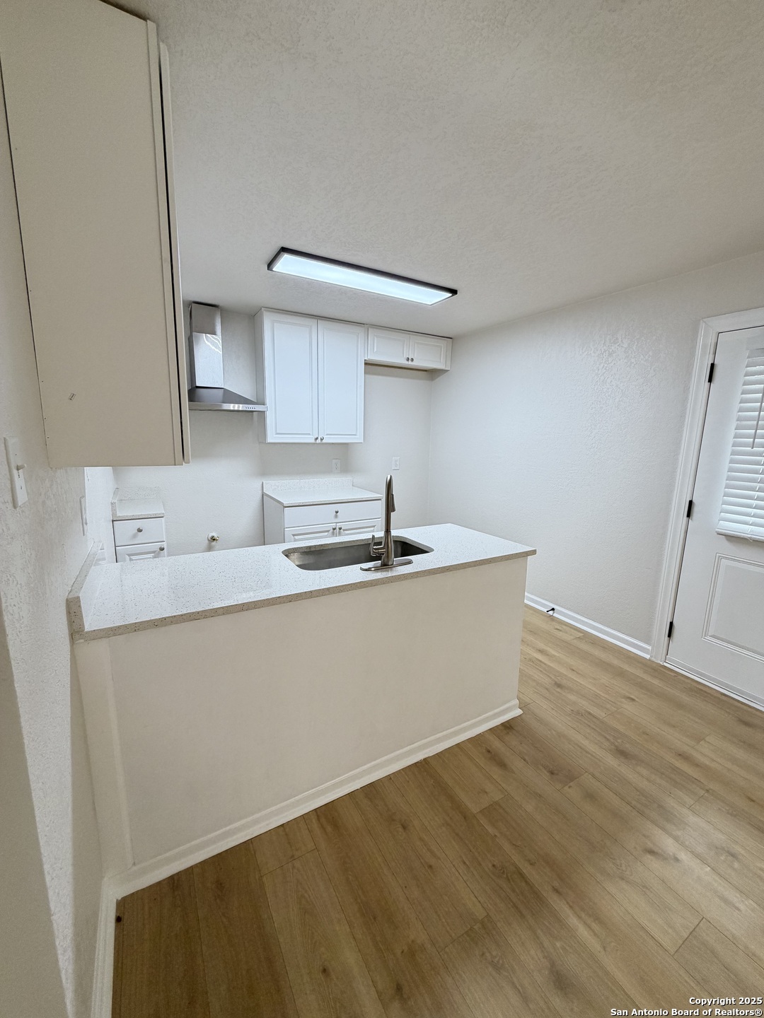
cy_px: 509
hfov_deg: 85.7
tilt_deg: -10.6
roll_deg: -1.7
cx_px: 382
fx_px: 412
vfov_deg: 102.1
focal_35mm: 14
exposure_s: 1/60
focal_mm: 2.22
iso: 160
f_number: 2.2
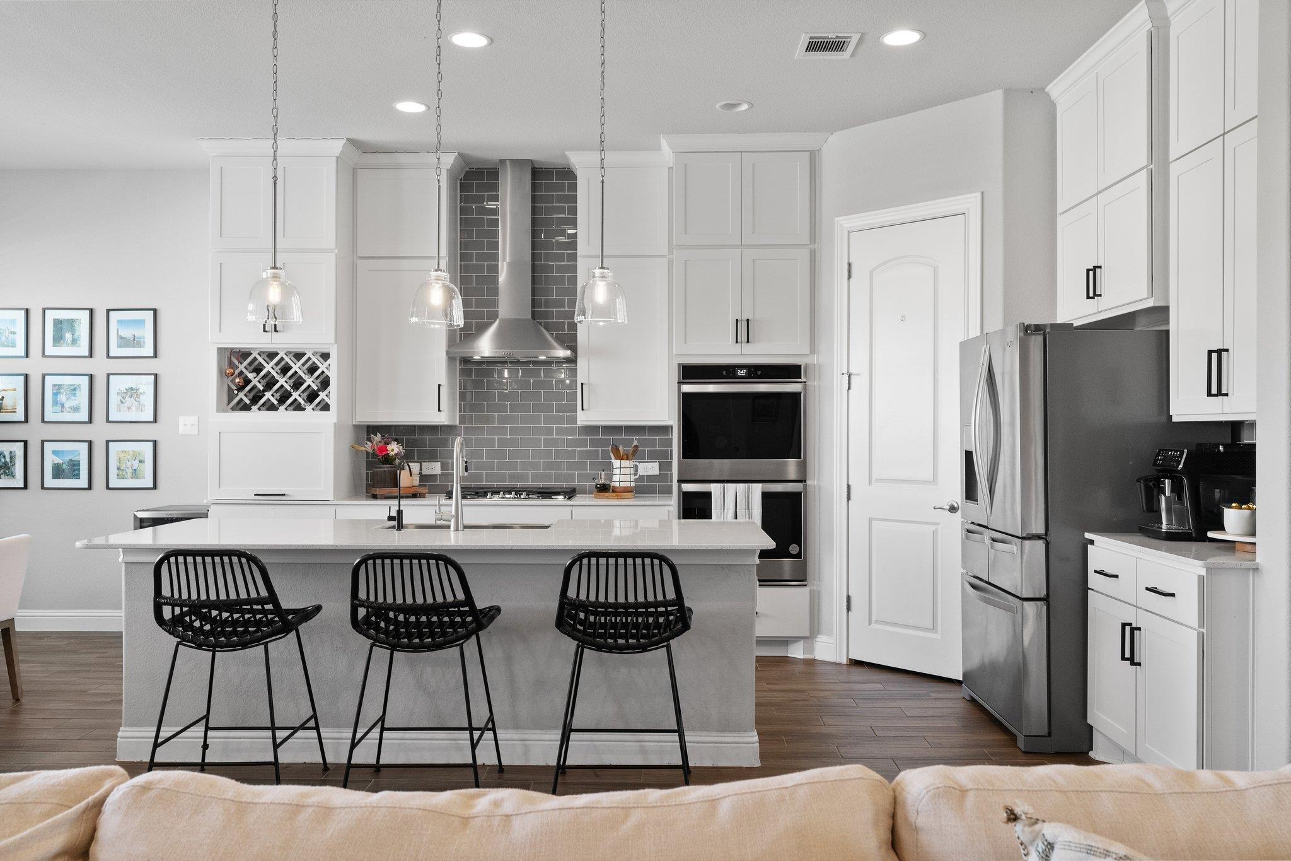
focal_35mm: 29
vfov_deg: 45.0
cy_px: 430
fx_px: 1040
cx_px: 646
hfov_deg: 63.7
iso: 2000
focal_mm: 29
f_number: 8
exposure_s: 1/30
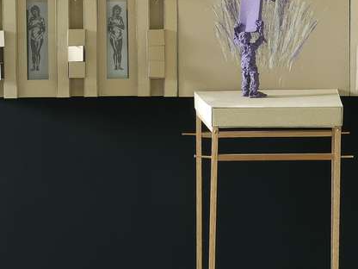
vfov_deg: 13.5
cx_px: 262
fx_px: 1127
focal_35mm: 109
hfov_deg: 18.0
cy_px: 39
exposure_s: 1/1.59
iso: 100
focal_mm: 10.5
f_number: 7.1
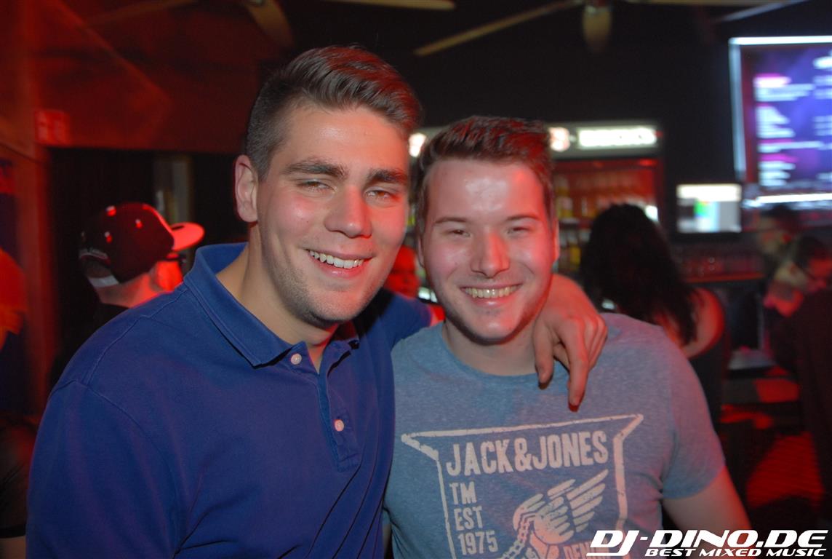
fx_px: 834
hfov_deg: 53.0
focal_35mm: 36
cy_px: 280
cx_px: 416
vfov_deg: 37.0
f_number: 5.6
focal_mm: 24
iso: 400
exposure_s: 1/6
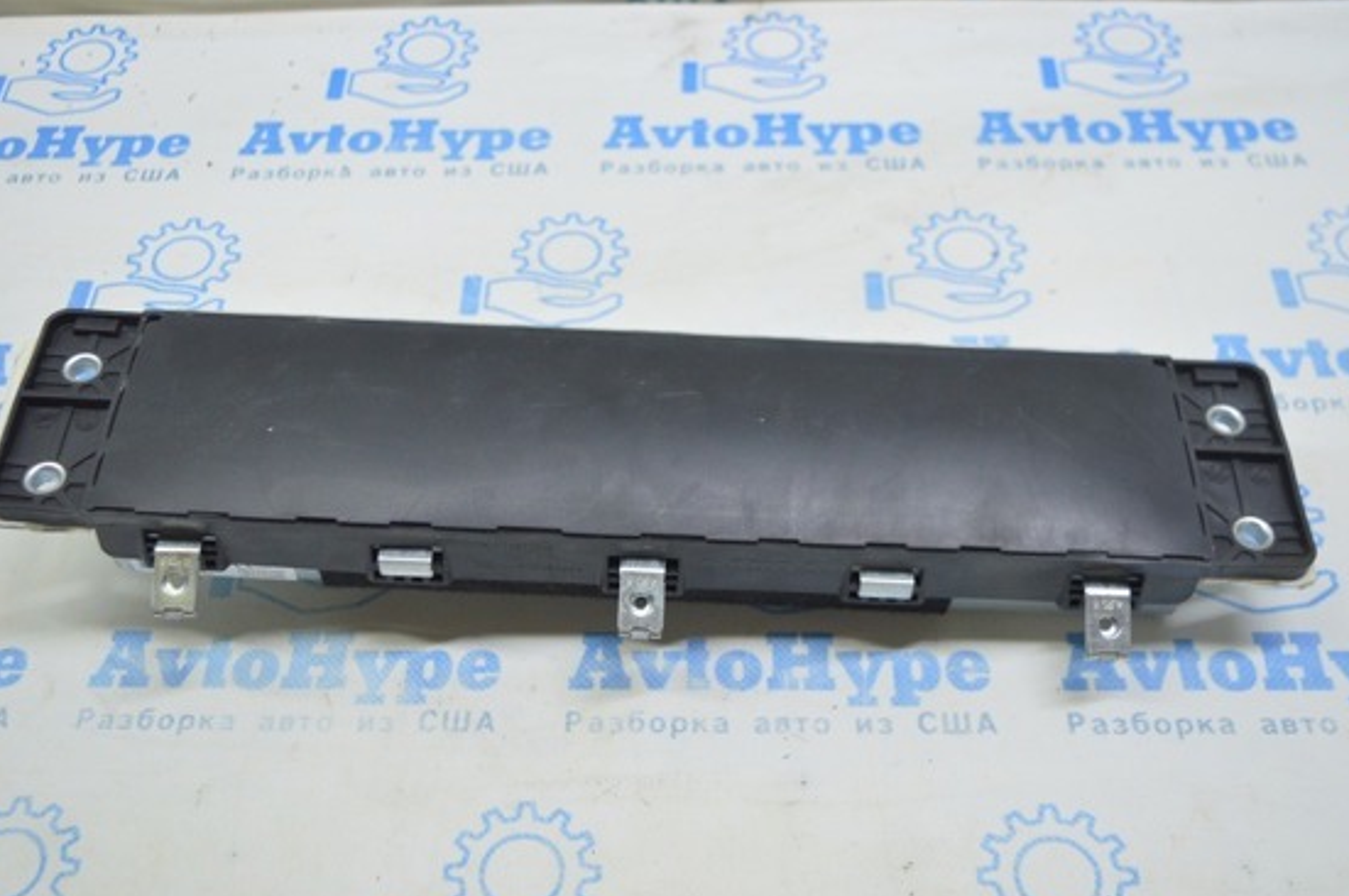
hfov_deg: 44.9
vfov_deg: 30.7
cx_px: 624
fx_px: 1631
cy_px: 417
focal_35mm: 44
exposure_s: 1/40
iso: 400
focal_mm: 25
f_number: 4
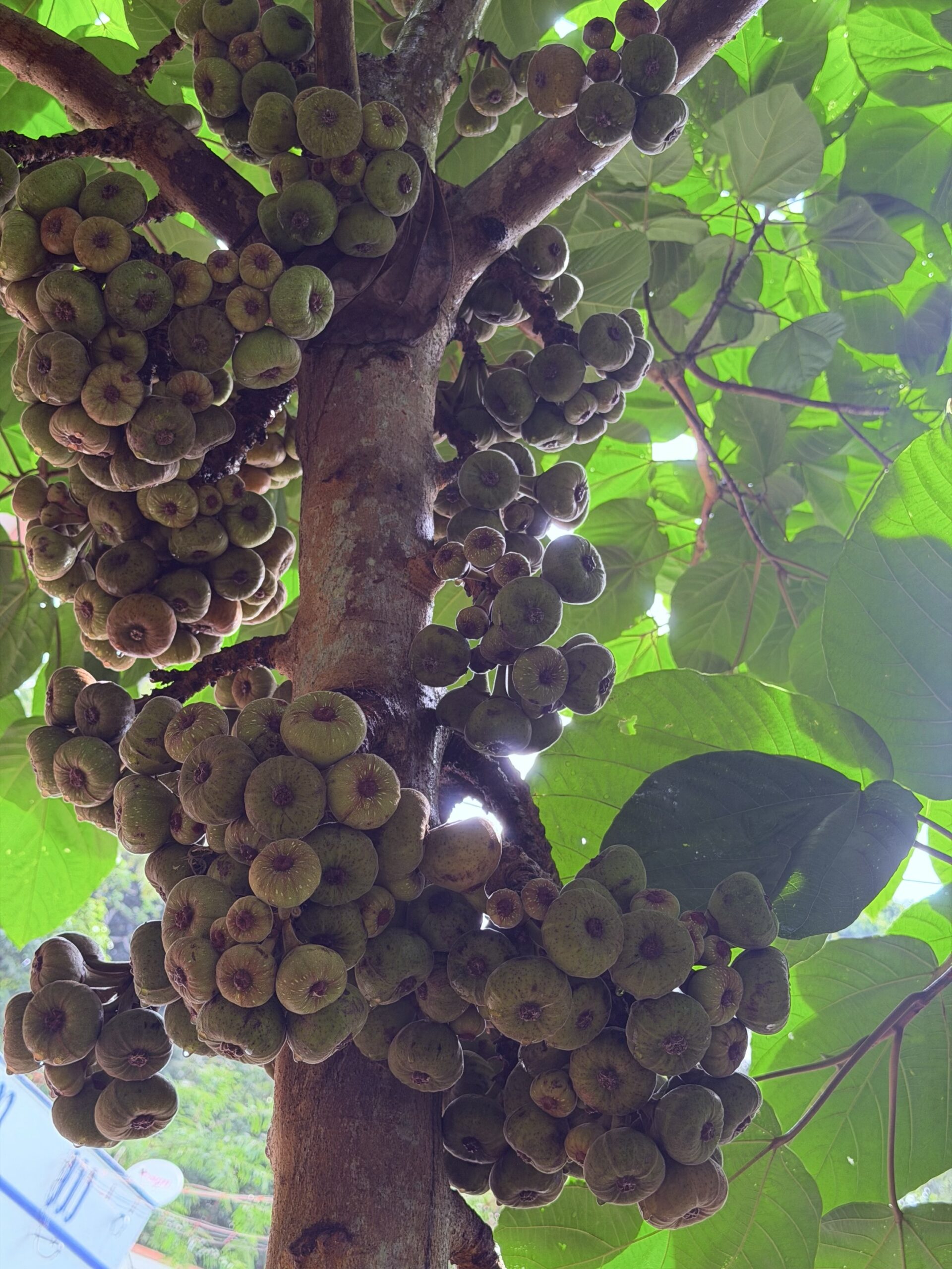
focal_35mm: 48
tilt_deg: +30.3
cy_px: 634
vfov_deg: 39.7
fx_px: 1760
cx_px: 476
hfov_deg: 30.3
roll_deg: -29.7
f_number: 1.78
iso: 100
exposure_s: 1/189
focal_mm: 6.76
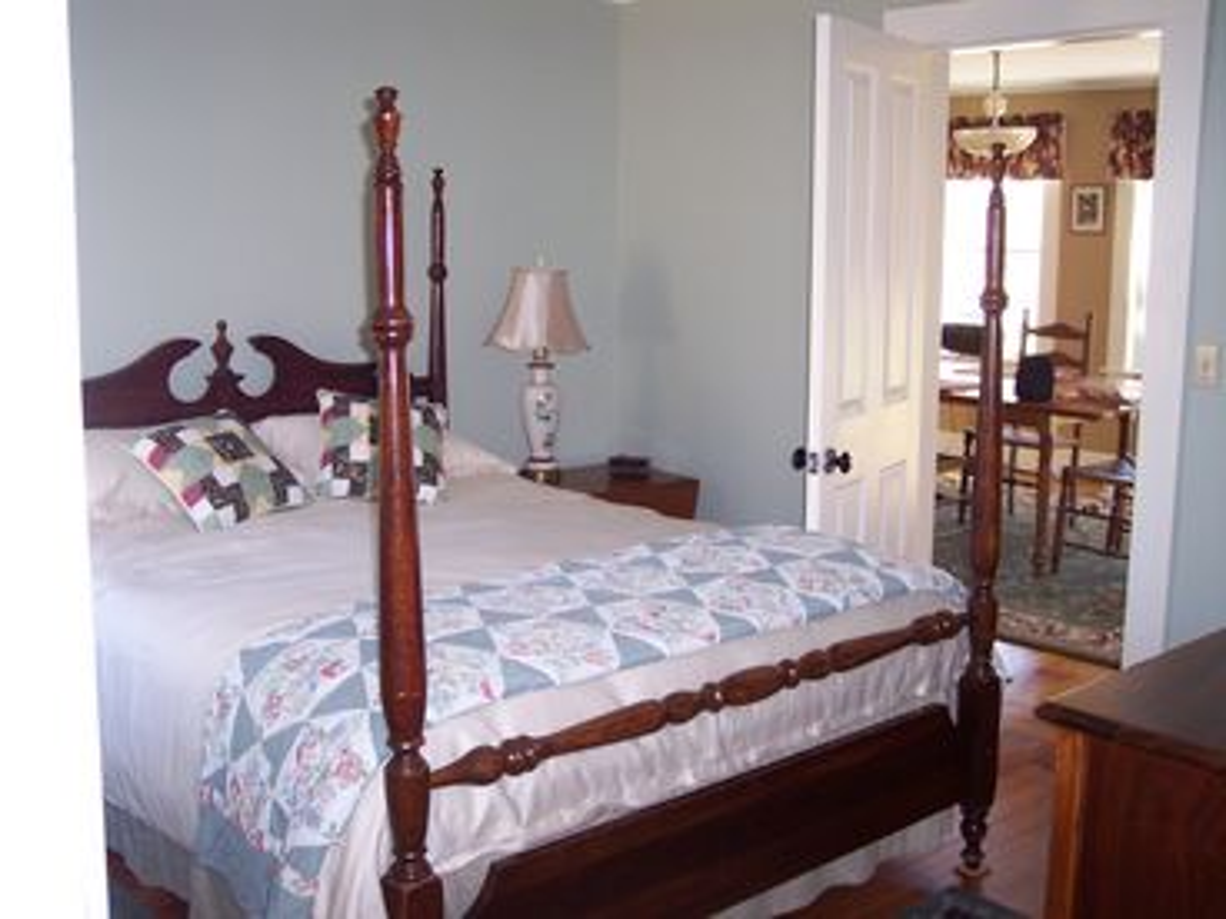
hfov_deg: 49.0
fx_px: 1346
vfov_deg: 37.7
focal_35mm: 38
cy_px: 460
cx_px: 613
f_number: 2.8
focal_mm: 8
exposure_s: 1/30
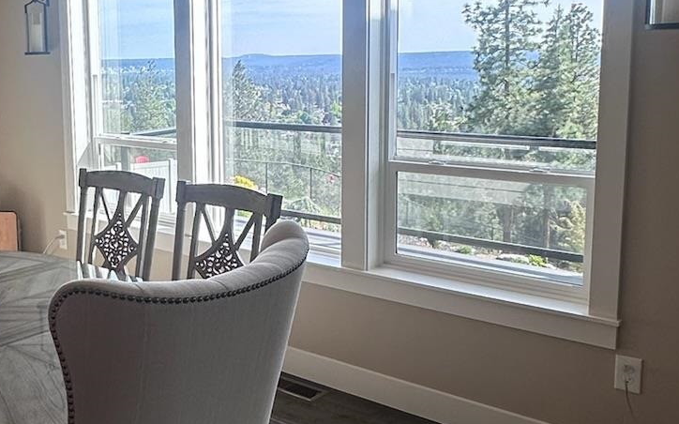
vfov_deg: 30.4
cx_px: 151
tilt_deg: -8.0
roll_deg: -2.4
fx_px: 777
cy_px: 156
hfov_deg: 45.2
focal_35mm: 42
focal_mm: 2.22
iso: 40
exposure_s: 1/330
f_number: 2.2
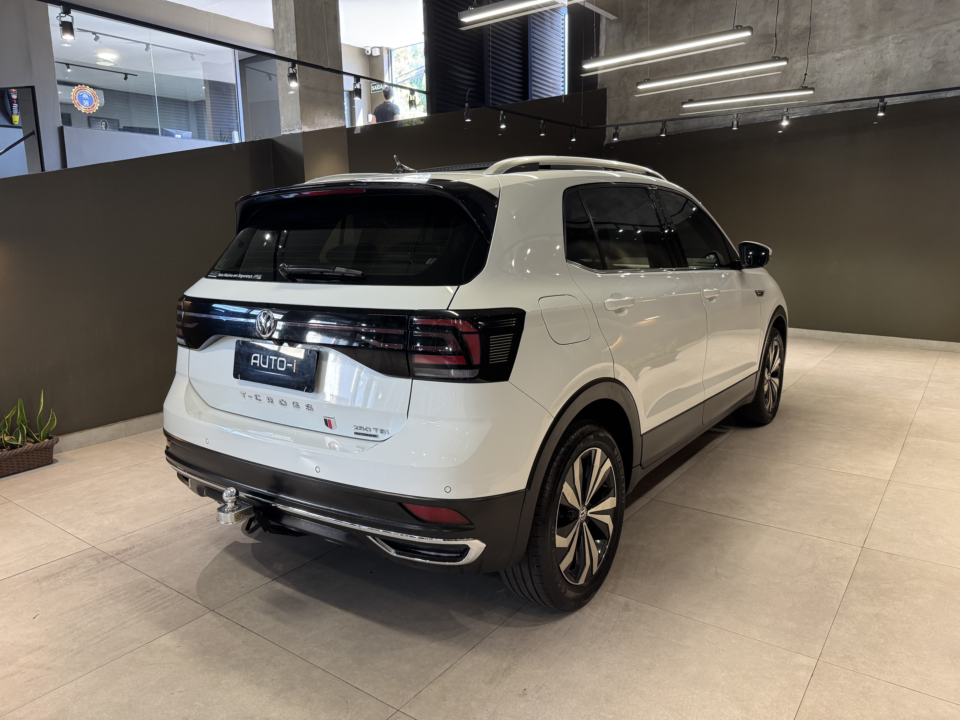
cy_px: 360
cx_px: 480
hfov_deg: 71.6
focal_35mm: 24
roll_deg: +2.1
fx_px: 666
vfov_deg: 56.8
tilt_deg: -10.7
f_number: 1.78
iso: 200
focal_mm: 6.76
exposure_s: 1/60
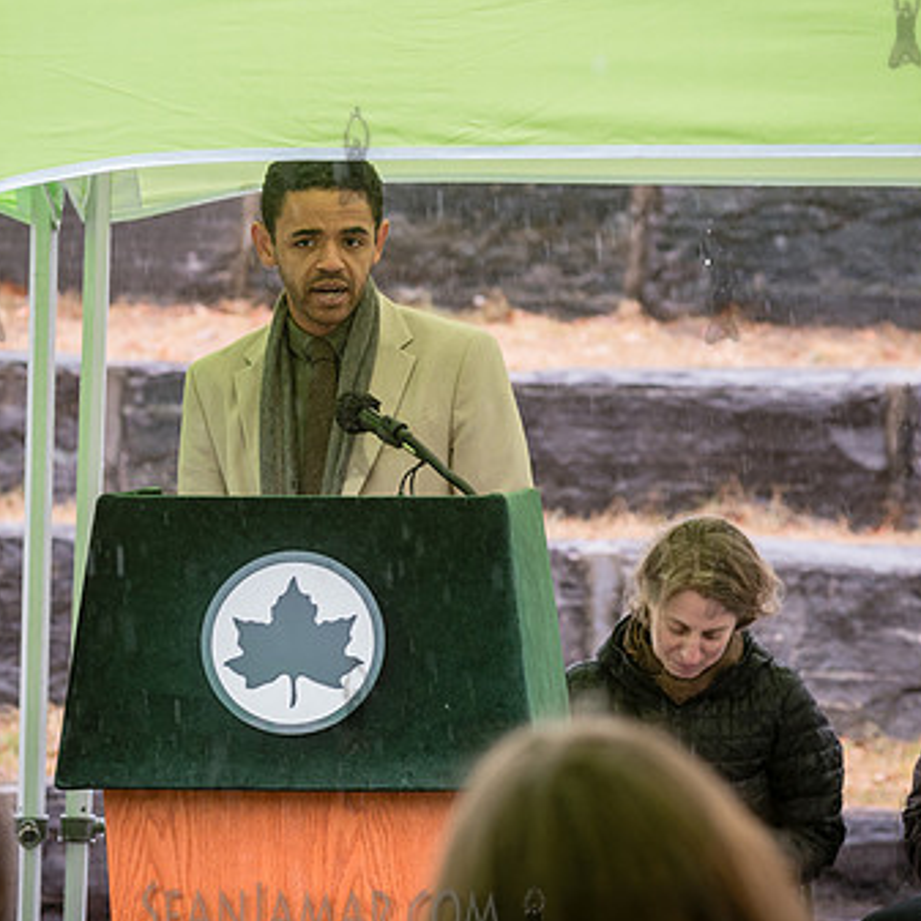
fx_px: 7646
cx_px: 307
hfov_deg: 6.9
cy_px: 384
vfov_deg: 6.9
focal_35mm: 254
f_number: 5.6
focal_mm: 145
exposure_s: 1/250
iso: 640
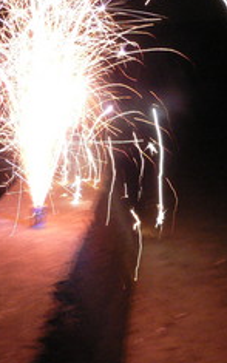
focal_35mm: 71
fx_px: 702
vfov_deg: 28.7
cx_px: 59
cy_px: 116
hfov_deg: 18.3
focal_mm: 5.8
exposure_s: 1/4
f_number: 2.8
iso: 200
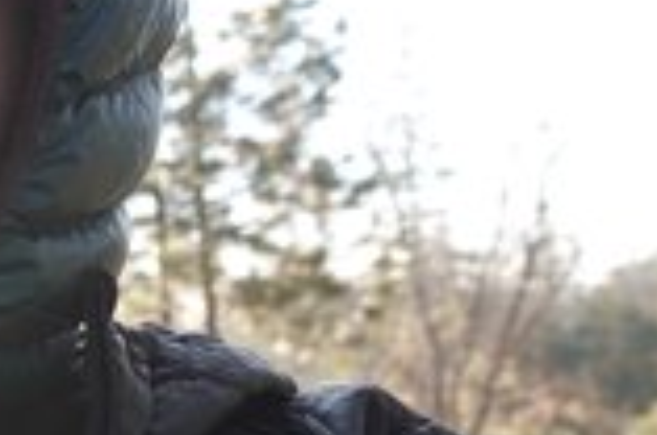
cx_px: -335
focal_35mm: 98
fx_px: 1785
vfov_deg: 13.6
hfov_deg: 18.4
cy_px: 498
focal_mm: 9
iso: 100
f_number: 2.8
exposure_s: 1/160
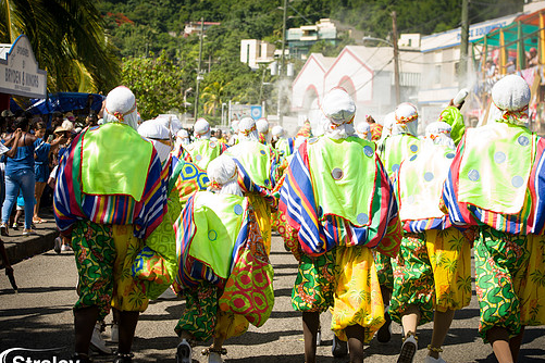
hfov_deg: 25.0
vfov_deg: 16.9
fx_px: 1226
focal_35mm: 81
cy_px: 187
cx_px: 298
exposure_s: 1/200
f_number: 6.3
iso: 100
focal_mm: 70
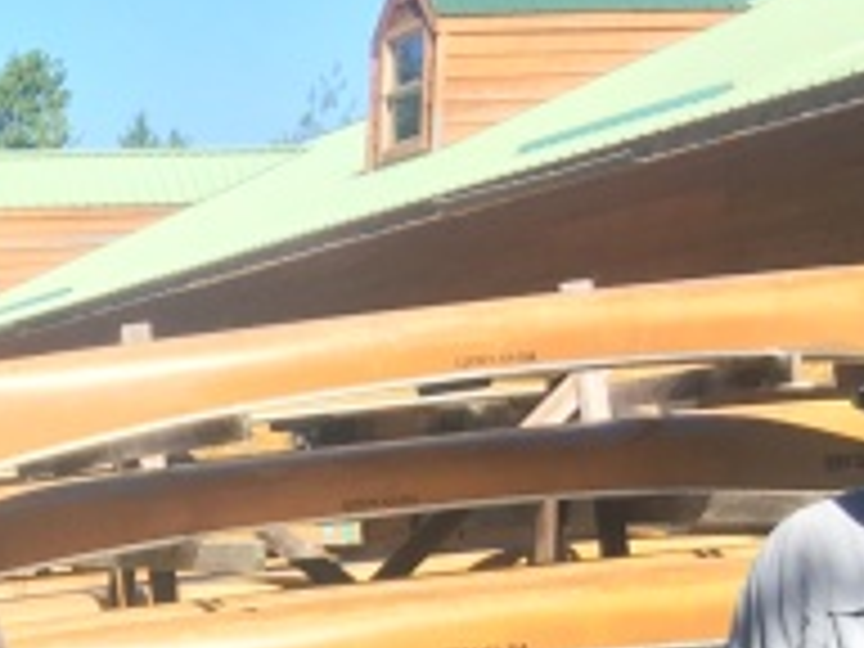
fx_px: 3020
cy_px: 1152
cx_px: -684
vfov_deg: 11.4
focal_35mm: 121
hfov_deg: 14.4
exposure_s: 1/549
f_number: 2.2
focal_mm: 4.15
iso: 25
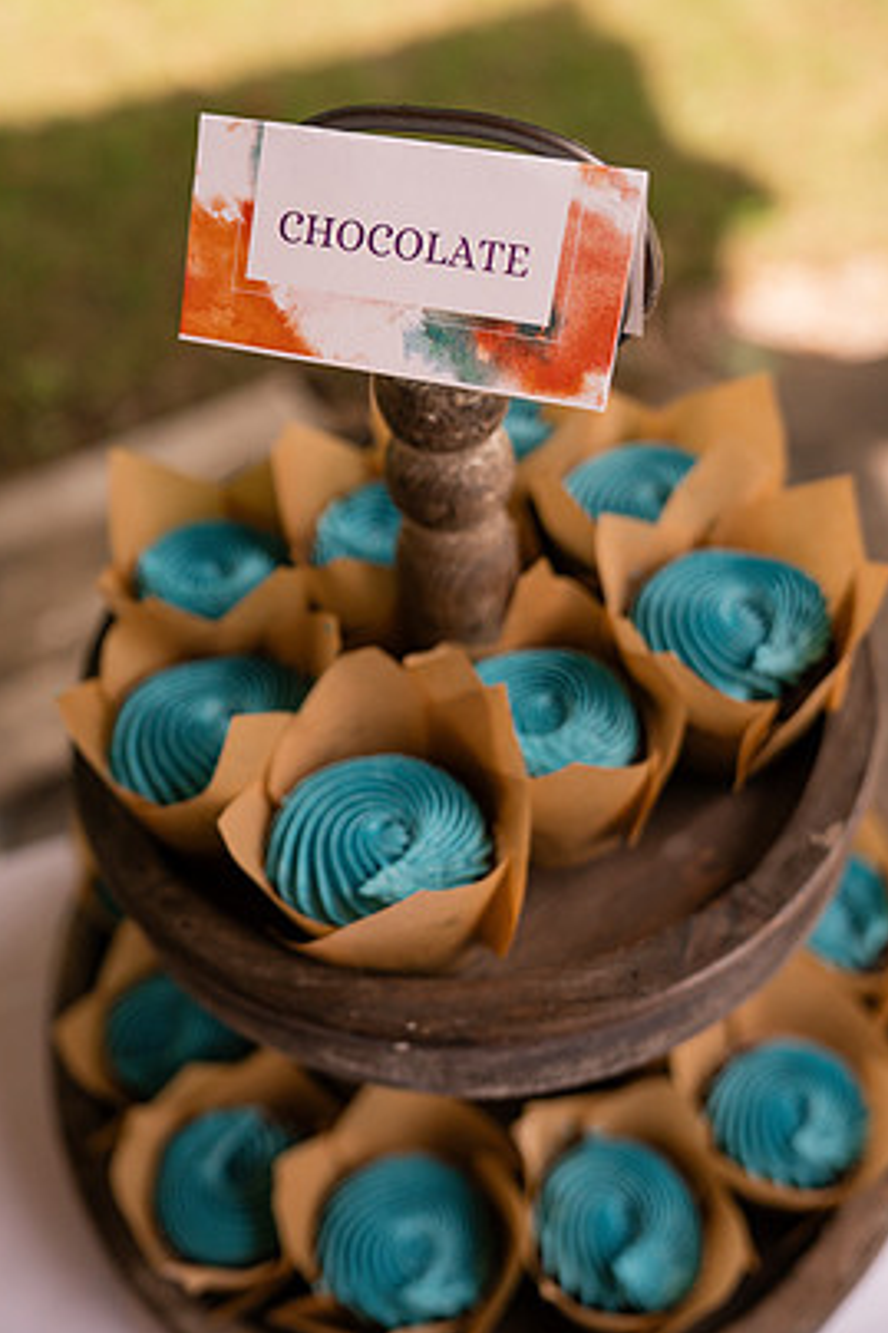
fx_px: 1444
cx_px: 423
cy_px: 601
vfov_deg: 49.5
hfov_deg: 34.2
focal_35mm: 39
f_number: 2.8
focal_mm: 35
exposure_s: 1/1600
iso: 250
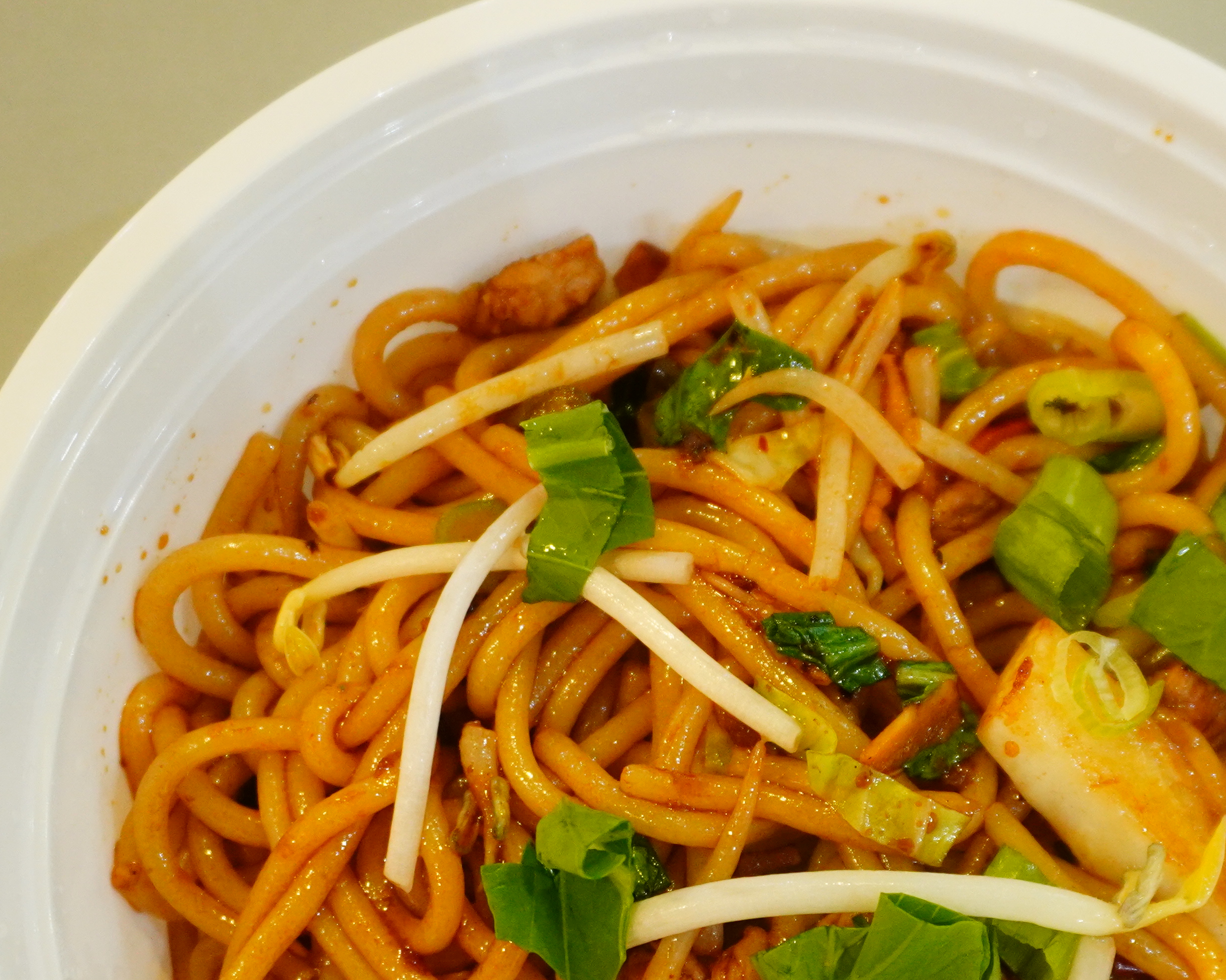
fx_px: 2364
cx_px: 760
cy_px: 874
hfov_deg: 29.0
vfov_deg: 22.9
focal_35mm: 65
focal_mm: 19
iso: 1600
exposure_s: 1/100
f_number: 4
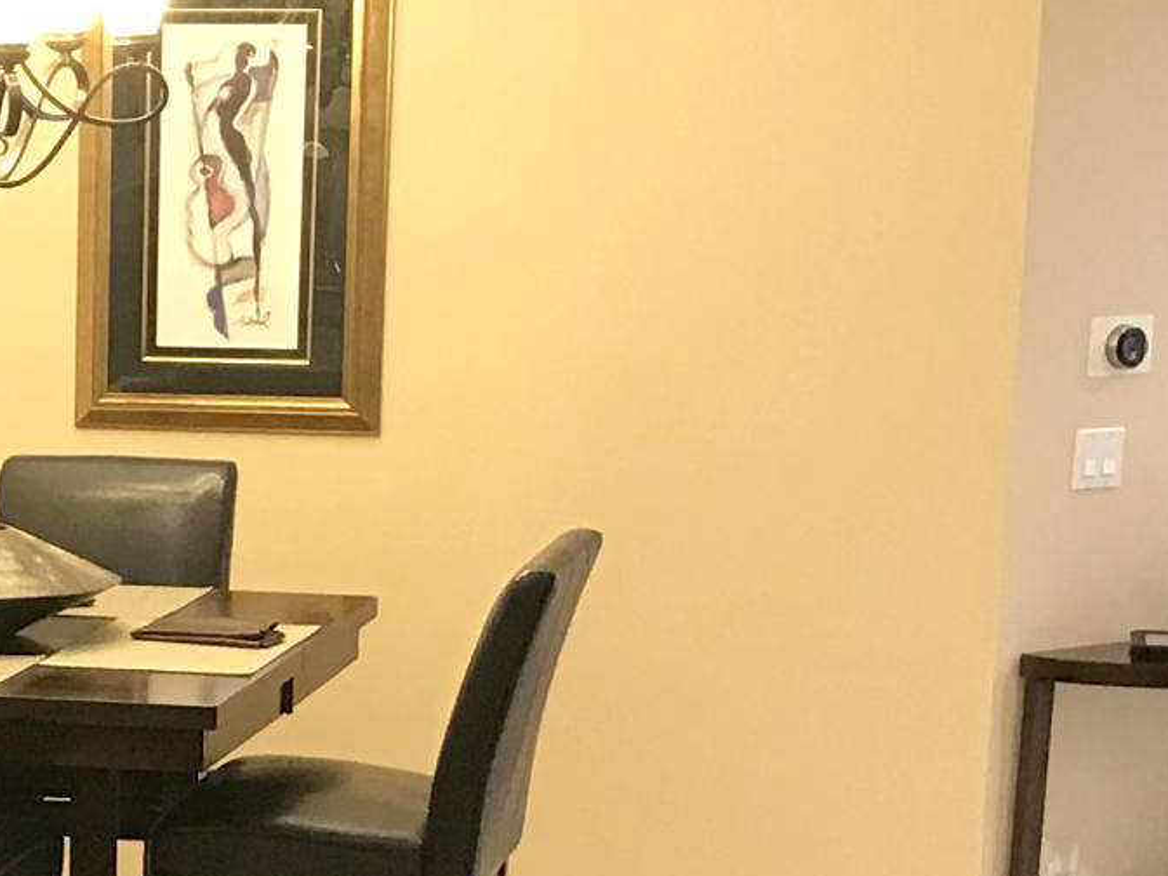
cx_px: -181
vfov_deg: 11.4
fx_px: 4218
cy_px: 1272
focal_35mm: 125
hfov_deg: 15.3
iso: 40
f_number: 1.8
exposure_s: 1/15
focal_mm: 3.99
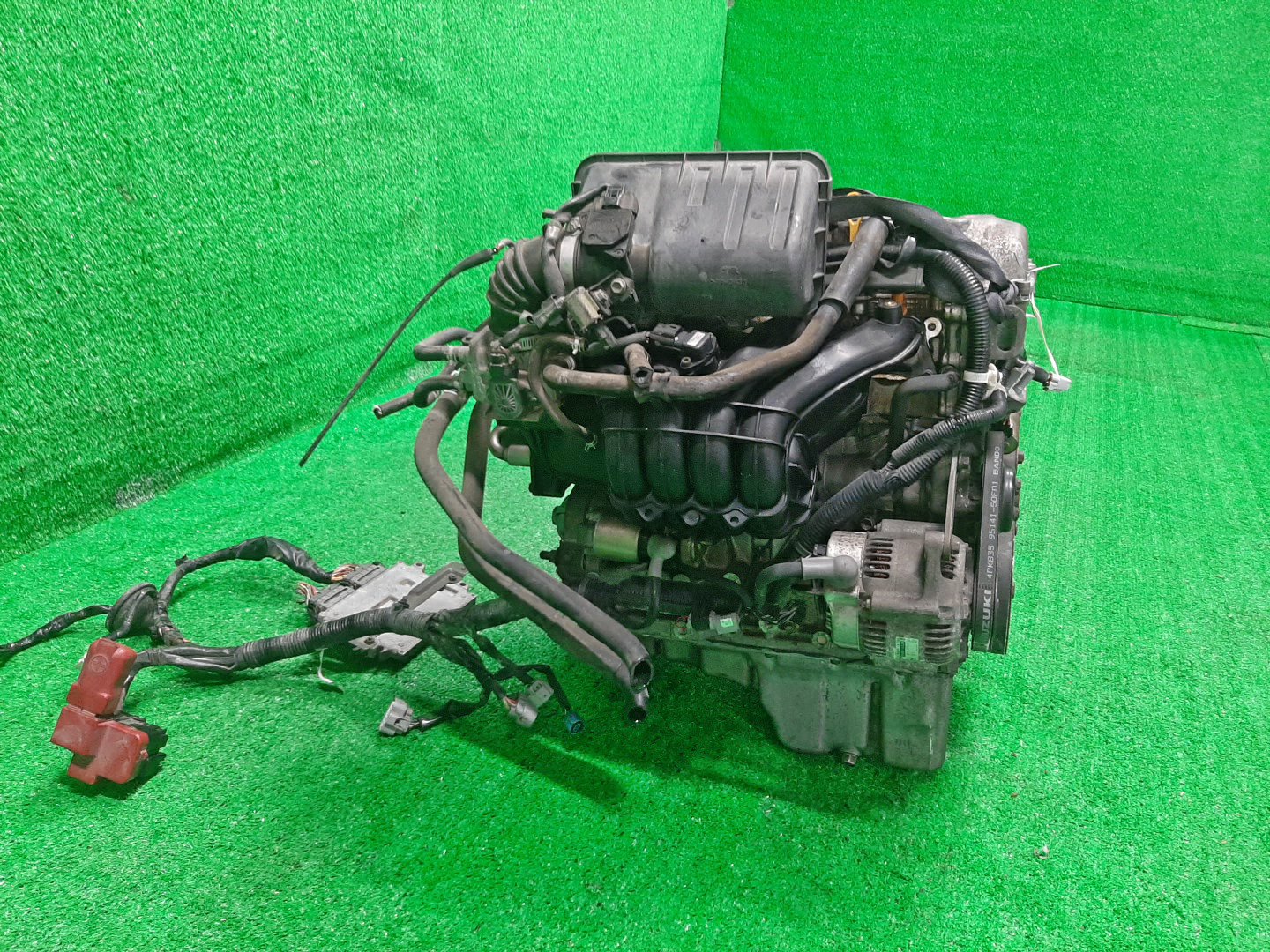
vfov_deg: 53.1
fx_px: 954
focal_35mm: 26
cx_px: 635
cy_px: 476
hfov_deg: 67.3
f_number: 1.7
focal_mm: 3.93
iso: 245
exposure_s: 1/50
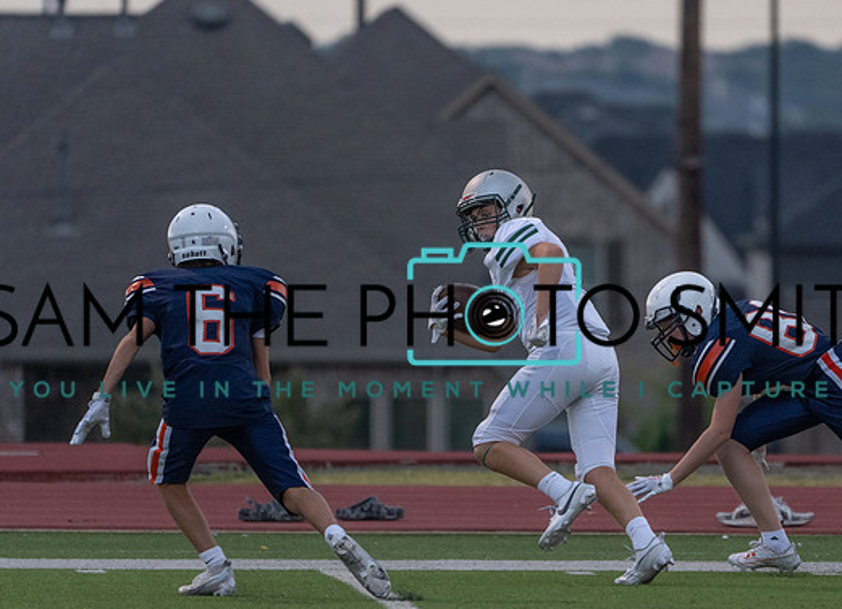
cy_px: 398
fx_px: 13907
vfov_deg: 2.5
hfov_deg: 3.5
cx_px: 602
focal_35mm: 579
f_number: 5.6
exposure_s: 1/1000
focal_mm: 400
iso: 2500
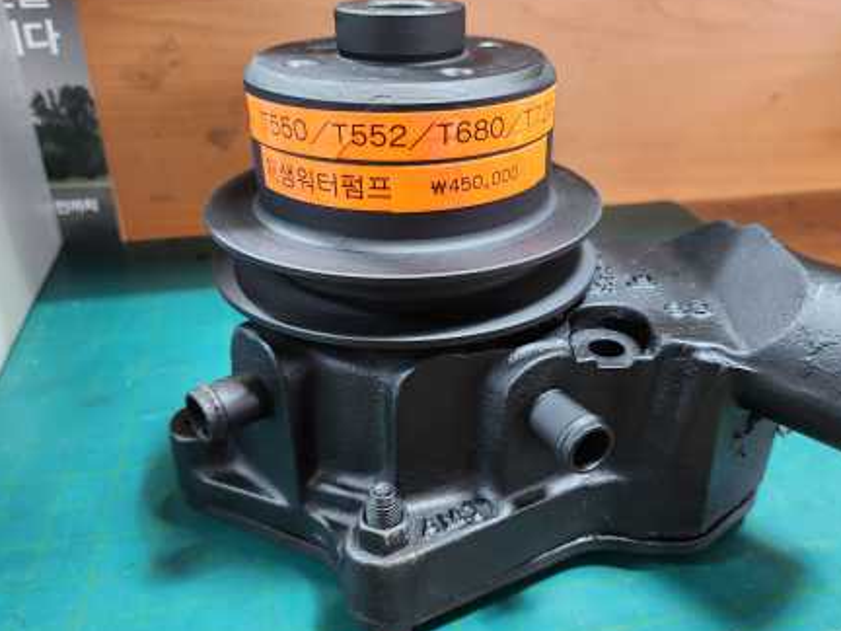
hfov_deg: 59.9
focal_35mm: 30
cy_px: 334
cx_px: 457
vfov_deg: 46.8
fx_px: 729
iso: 500
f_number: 1.8
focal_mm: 5
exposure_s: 1/40
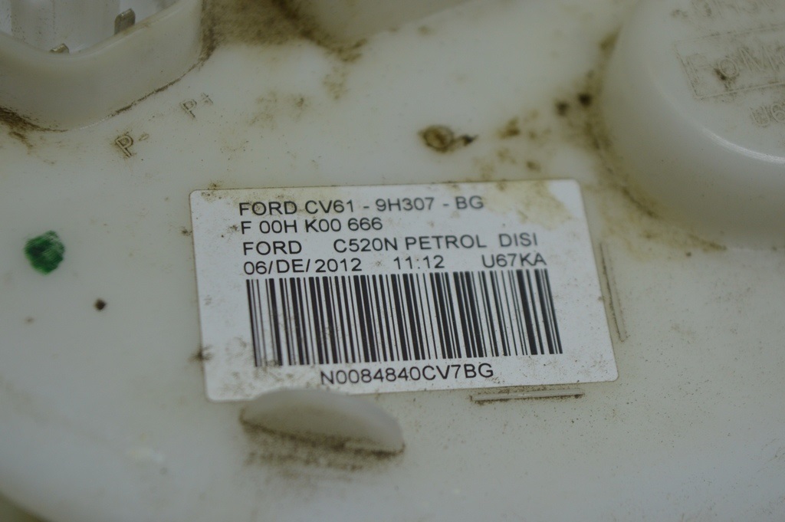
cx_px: 392
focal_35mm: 82
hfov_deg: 24.6
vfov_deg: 16.5
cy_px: 261
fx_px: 1797
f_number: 5.6
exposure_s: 1/125
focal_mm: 55
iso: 400
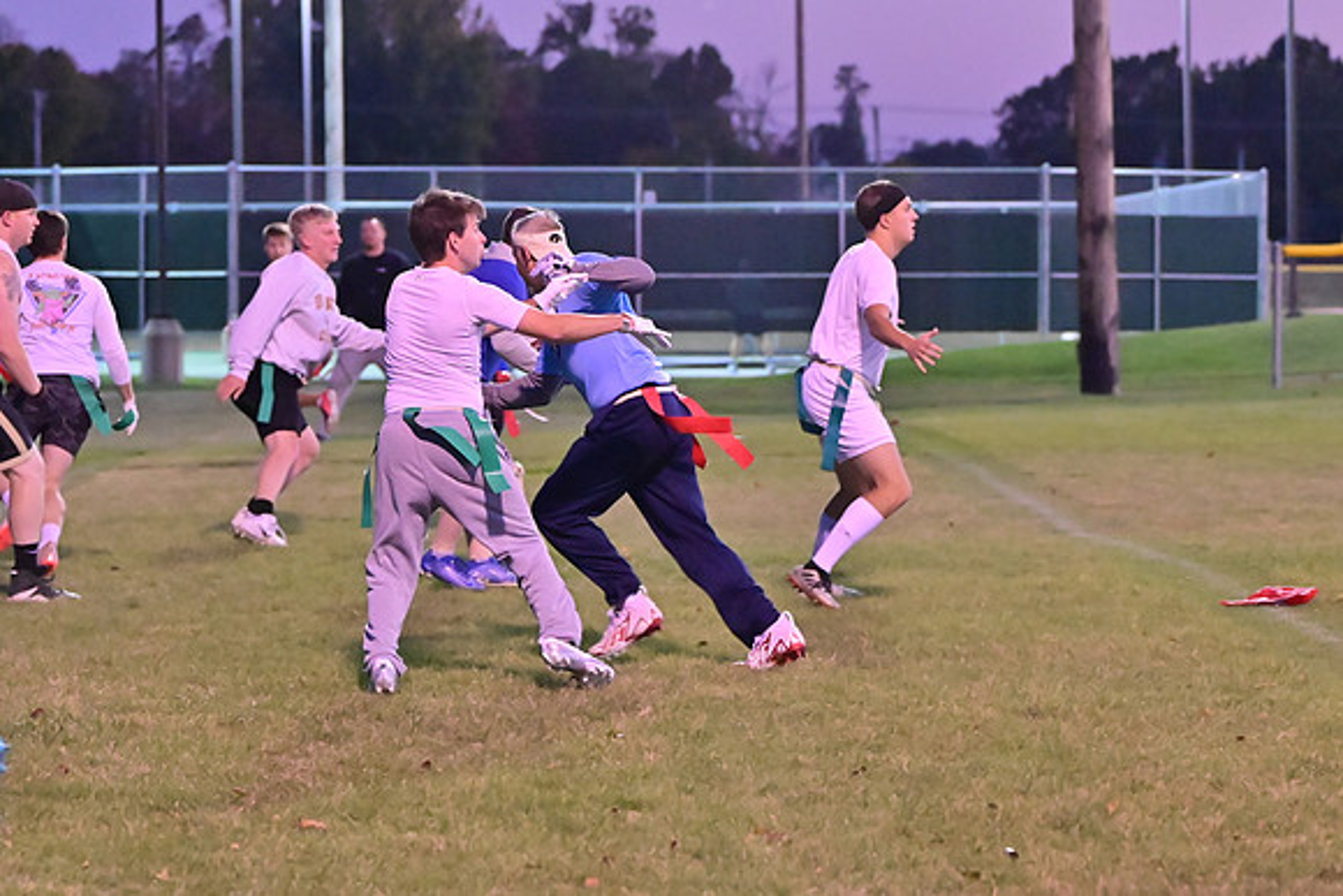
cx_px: 672
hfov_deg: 13.1
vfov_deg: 8.7
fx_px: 5858
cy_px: 448
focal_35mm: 157
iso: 6400
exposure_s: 1/500
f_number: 4
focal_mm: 105
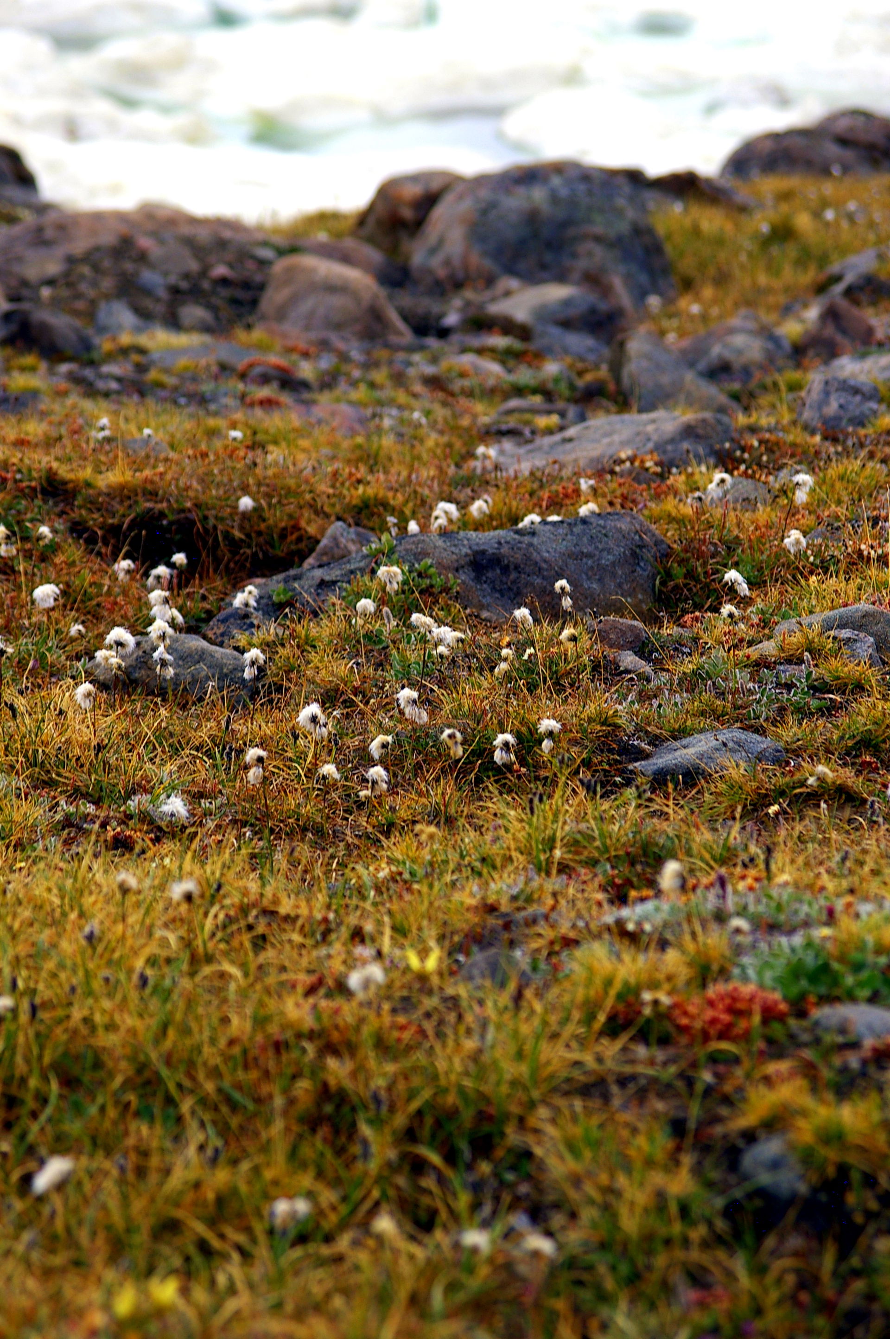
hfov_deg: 6.6
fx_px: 7690
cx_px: 445
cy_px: 670
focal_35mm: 207
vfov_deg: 9.9
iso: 200
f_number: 7.1
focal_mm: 138
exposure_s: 1/200
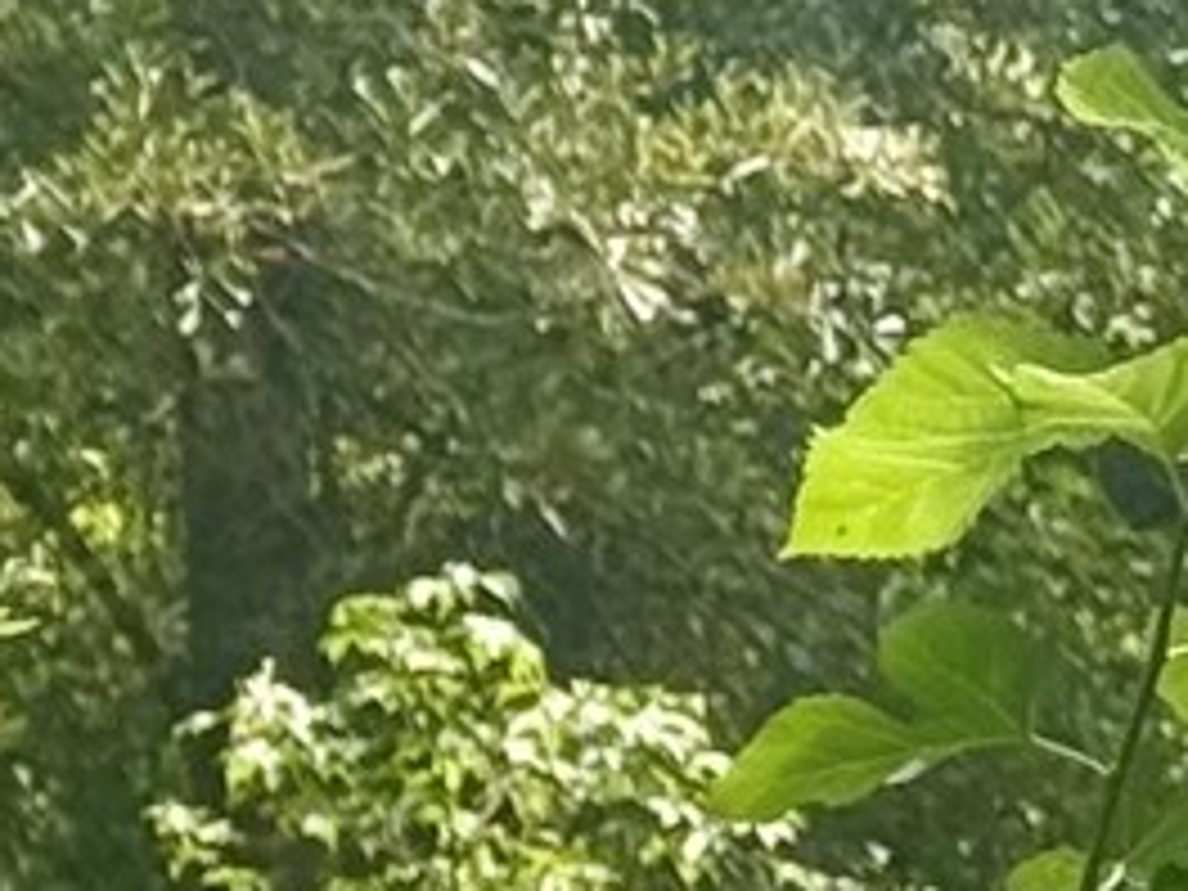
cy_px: -94
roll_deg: +1.3
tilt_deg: +5.1
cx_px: -1750
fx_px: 12767
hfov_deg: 5.2
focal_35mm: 372
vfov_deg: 4.0
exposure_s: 1/553
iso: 64
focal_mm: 6.76
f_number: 1.78
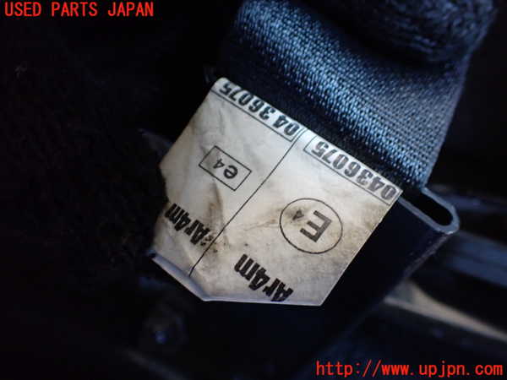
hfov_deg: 60.0
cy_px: 190
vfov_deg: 46.8
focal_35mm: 30
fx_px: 439
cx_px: 254
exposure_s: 1/30
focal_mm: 5.4
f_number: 2.3
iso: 1000
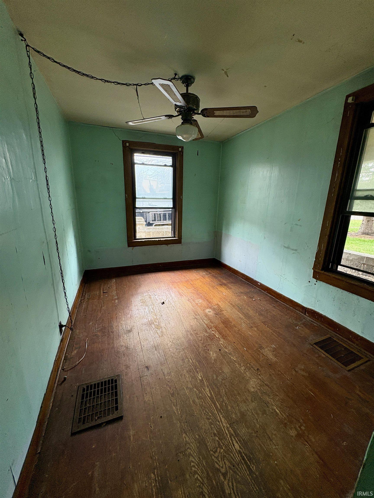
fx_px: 202
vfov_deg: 102.1
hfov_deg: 85.7
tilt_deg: -12.1
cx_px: 187
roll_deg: -1.6
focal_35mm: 14
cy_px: 249
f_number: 2.2
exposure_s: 1/99
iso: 160
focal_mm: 2.22
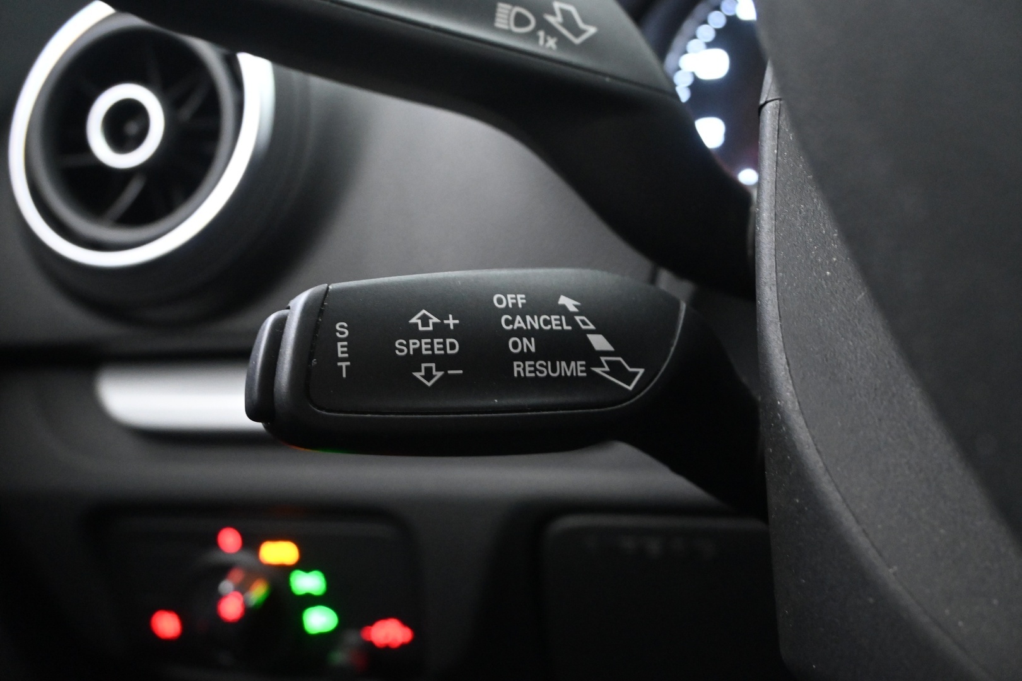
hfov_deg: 49.6
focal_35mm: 39
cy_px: 340
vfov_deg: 34.2
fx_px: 1107
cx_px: 511
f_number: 6.3
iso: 5000
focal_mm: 26
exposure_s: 1/5
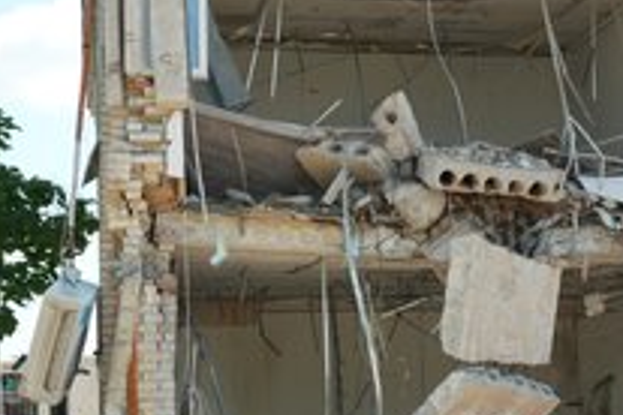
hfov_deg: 25.0
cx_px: 391
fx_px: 1402
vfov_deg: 16.7
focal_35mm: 81
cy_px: 329
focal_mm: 42
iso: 80
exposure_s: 1/80
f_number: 4.5
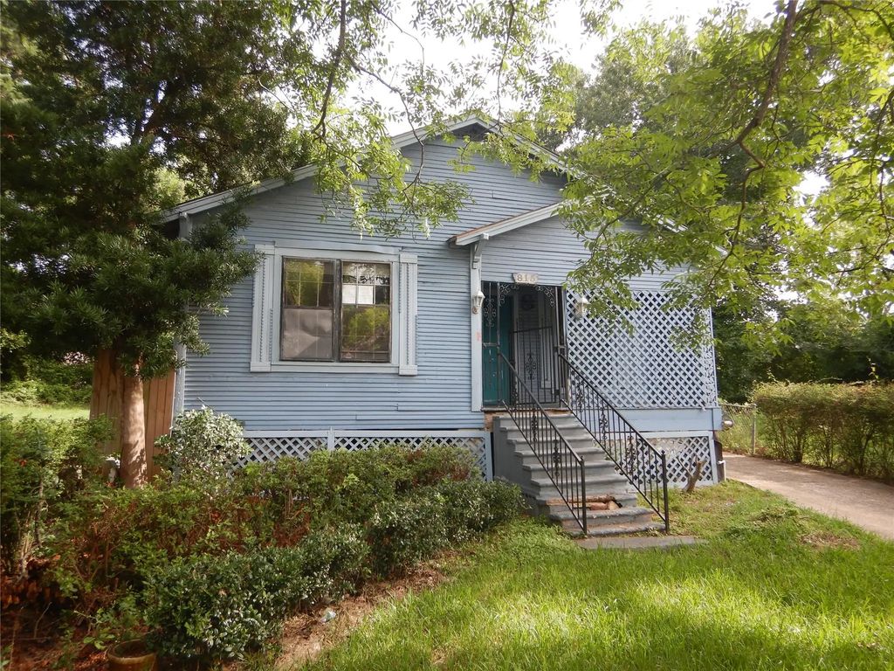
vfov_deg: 56.8
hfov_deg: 71.6
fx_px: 620
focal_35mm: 24
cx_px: 447
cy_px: 336
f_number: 2.8
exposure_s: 1/250
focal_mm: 4.3
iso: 125
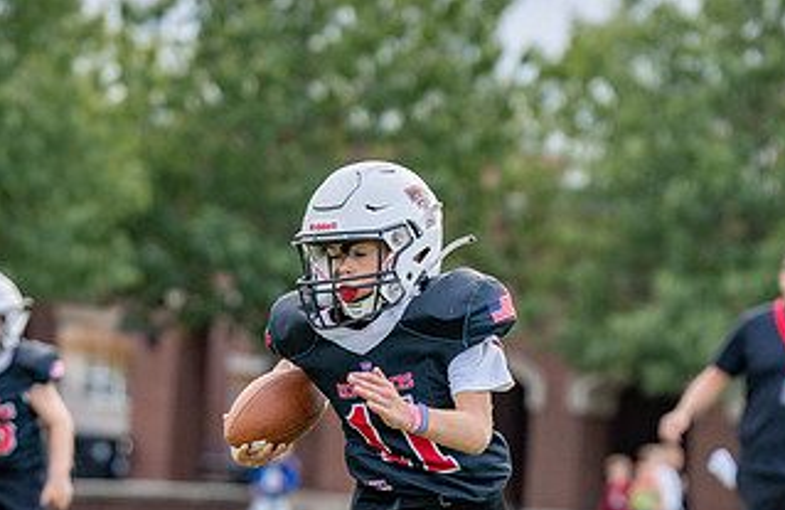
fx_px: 6964
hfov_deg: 6.5
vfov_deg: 4.2
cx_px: 461
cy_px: 483
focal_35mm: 322
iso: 500
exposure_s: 1/1000
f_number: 2.8
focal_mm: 115
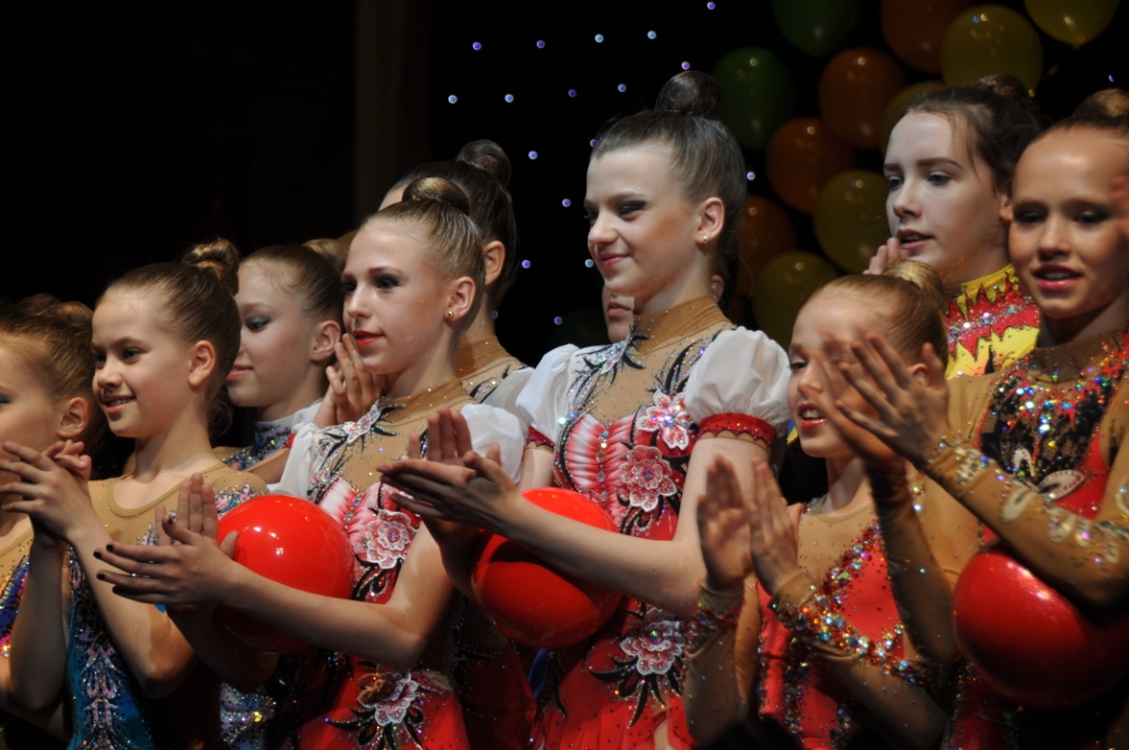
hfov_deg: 13.1
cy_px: 375
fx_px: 4933
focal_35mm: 158
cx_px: 564
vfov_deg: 8.7
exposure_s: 1/125
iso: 220
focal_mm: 105
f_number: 5.6
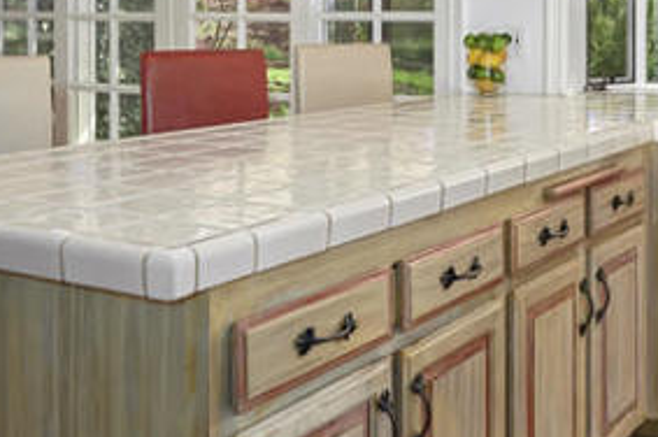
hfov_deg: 39.2
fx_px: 806
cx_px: 660
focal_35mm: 44
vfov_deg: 29.0
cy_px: 33
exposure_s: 1/15
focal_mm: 19.5
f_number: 7.1
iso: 400
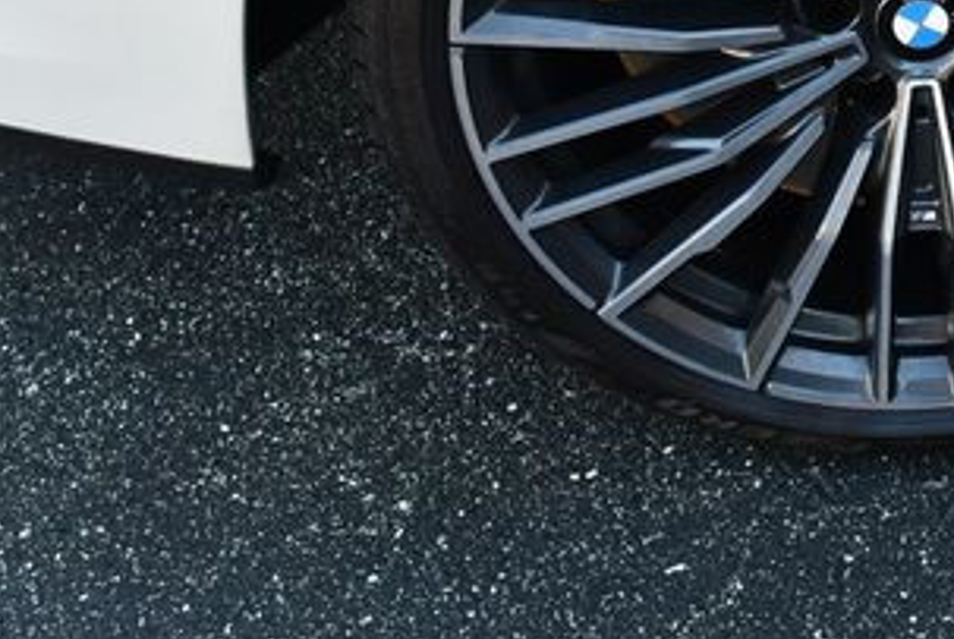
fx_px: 2017
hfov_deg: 25.8
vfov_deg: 17.6
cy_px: 6
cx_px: 847
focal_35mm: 76
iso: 400
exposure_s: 1/250
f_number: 4.5
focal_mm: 18
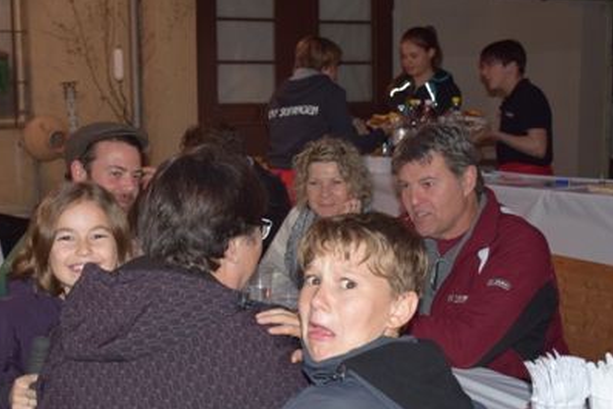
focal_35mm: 58
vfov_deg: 23.4
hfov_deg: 34.3
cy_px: 223
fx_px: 988
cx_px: 222
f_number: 3.8
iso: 800
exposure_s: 1/30
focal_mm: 24
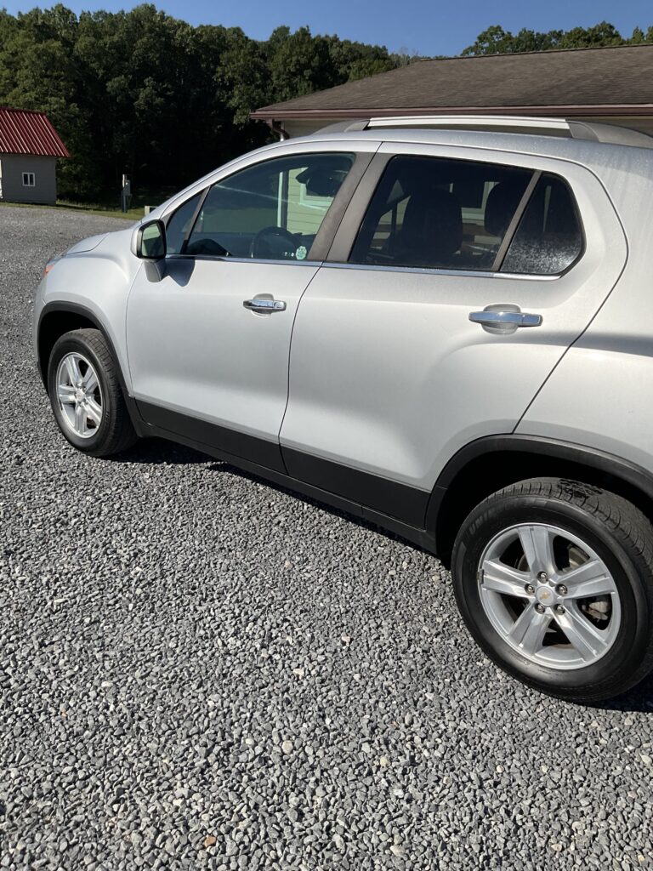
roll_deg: -5.0
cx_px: 326
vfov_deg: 61.7
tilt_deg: -19.1
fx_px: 729
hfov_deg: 48.2
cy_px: 436
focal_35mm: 29
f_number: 1.8
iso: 16
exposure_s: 1/3534
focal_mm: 3
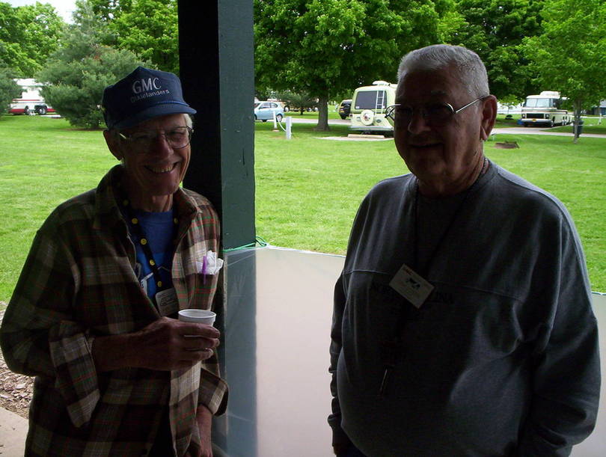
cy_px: 228
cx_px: 303
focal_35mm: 38
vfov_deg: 37.8
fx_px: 667
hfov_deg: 48.9
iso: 100
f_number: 4.5
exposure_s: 1/215
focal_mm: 4.99
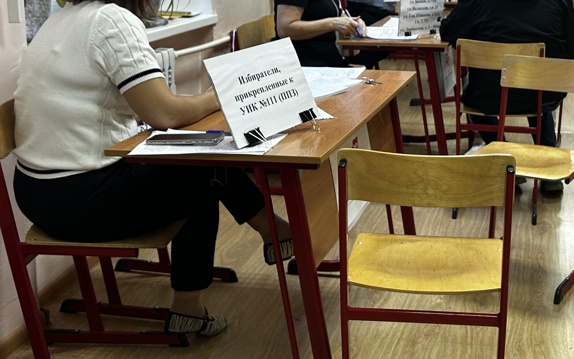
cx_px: 413
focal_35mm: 56
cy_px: 108
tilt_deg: -12.0
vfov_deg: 23.0
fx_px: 876
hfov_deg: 35.7
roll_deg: -1.2
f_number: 1.5
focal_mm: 5.7
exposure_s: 1/50
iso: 64
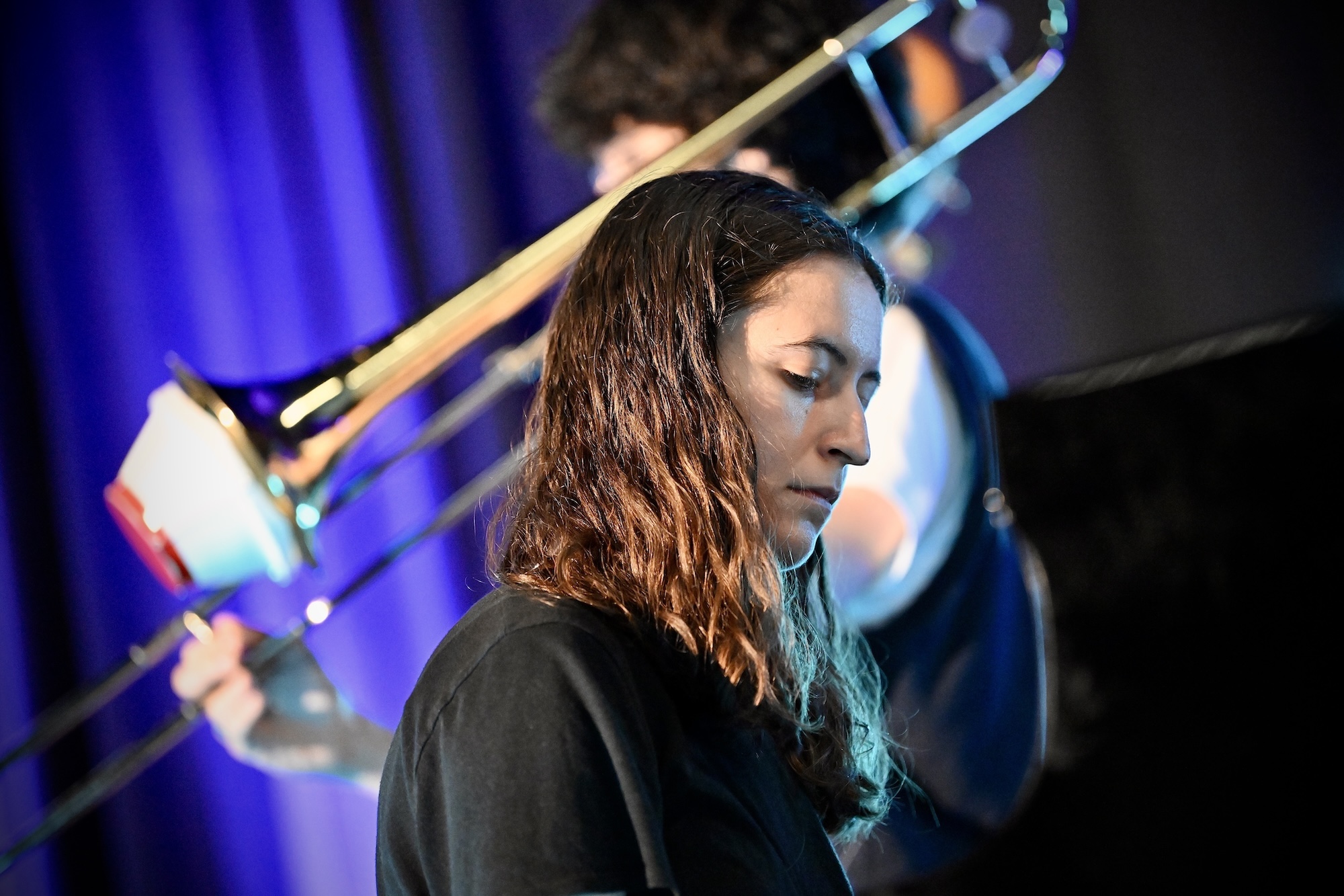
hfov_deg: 11.7
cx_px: 672
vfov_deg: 7.8
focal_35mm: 175
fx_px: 6532
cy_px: 448
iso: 9000
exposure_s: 1/200
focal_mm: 175
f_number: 2.8
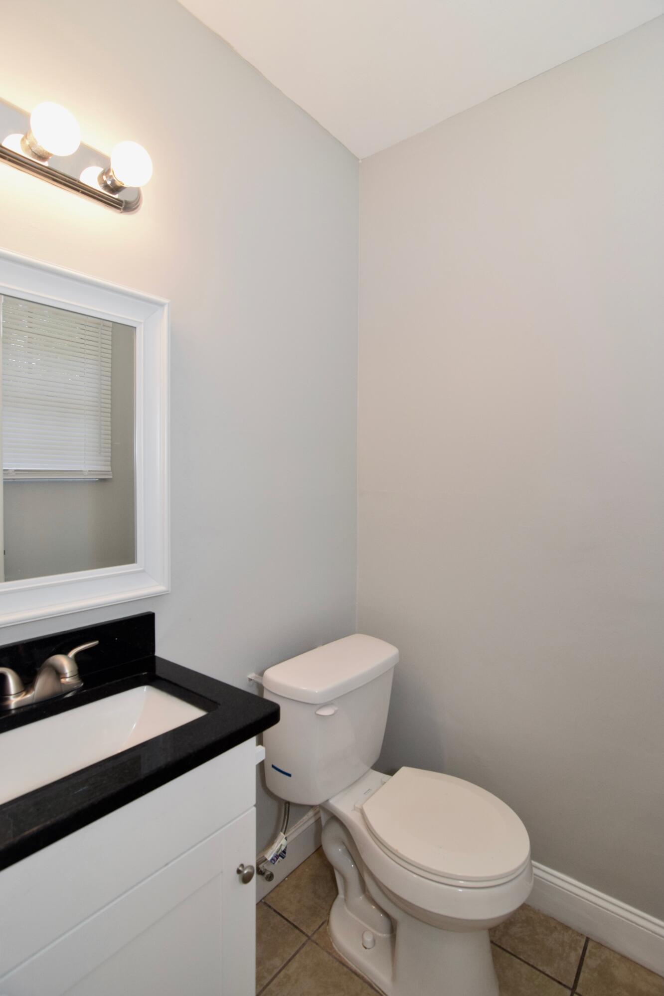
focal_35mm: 16
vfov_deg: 95.0
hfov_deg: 72.0
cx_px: 332
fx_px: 457
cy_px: 498
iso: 800
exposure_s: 1/100
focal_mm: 11
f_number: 5
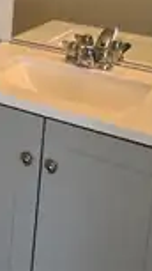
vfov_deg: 27.2
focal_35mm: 74
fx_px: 531
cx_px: -55
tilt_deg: -11.6
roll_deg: -2.0
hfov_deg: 15.4
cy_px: 7
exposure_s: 1/120
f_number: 1.5
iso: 100
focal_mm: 5.7
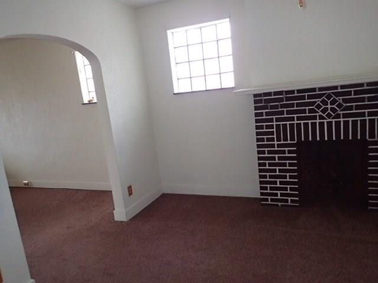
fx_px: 273
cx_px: 189
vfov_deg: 54.9
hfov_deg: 69.4
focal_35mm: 25
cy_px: 142
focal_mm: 4.5
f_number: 2
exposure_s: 1/250
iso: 640
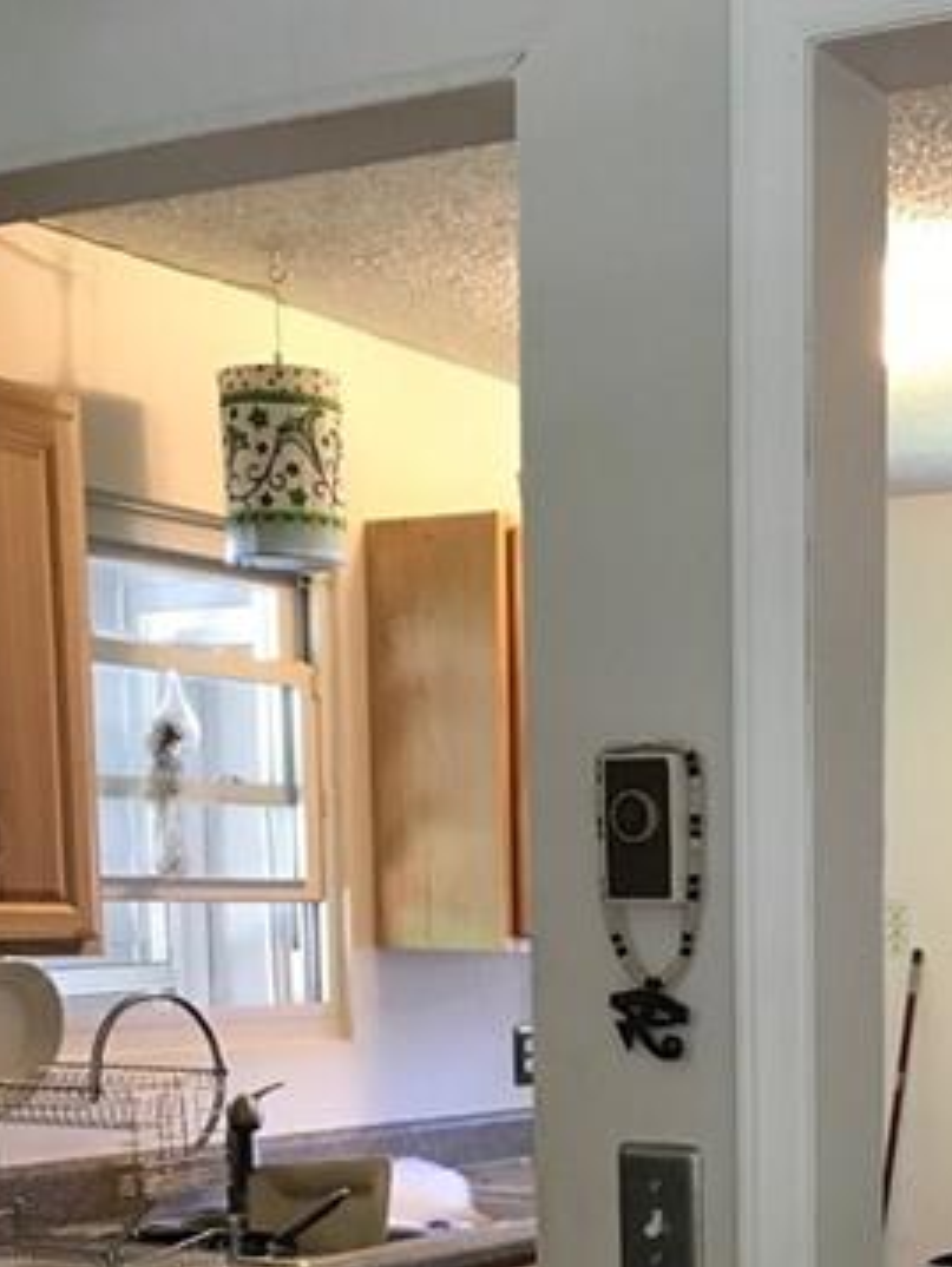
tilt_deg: -10.0
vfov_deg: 29.8
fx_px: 2198
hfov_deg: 23.6
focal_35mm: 60
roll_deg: -1.4
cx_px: 917
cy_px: 1299
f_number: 1.8
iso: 50
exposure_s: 1/15
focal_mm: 3.99
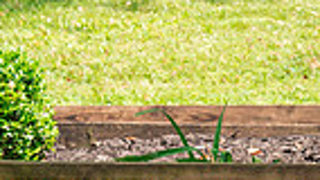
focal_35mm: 158
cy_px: 415
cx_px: 275
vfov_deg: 7.3
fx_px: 1341
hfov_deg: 13.5
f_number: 8
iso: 400
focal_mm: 37
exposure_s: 1/250
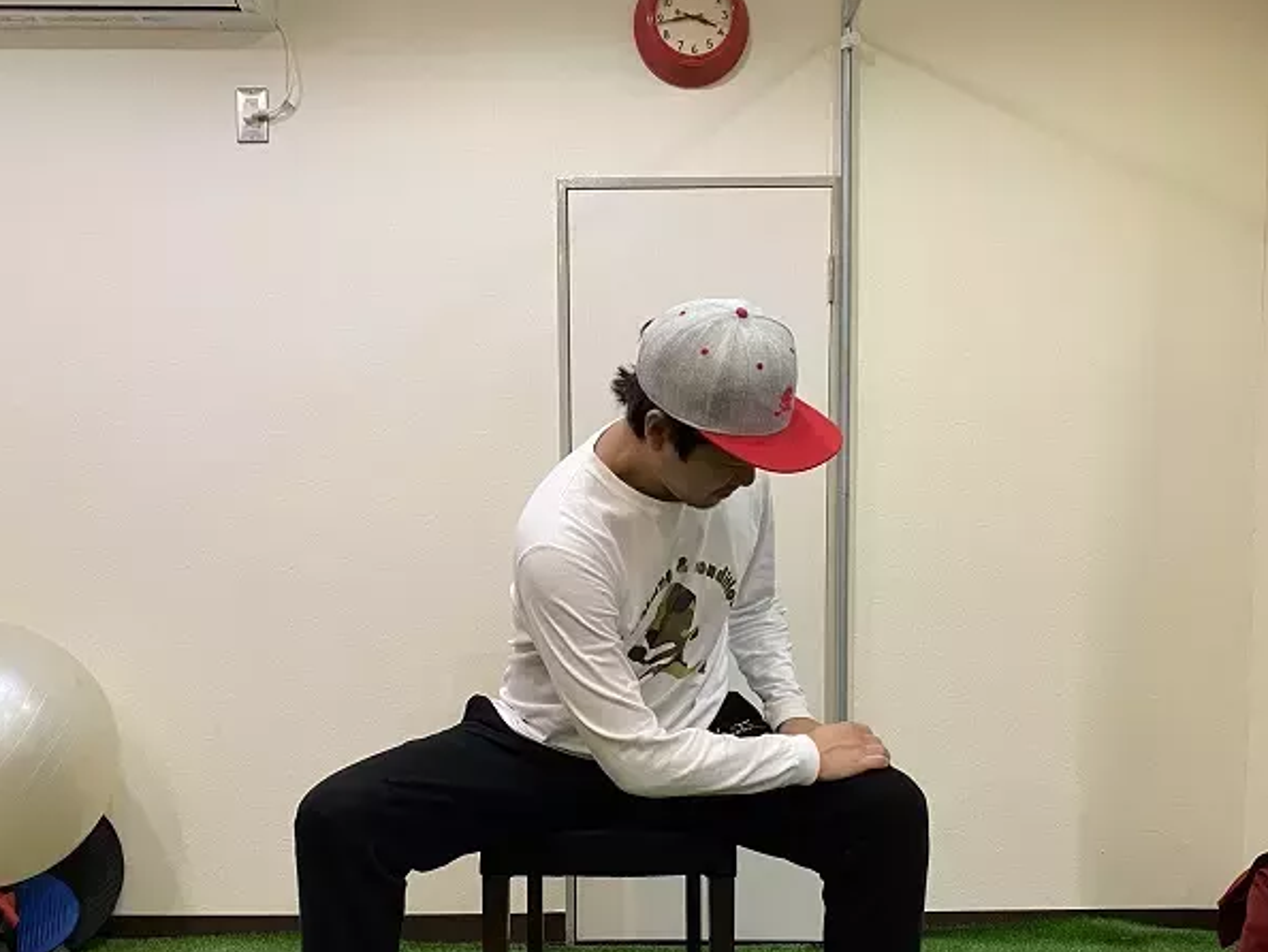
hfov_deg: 52.6
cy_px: 717
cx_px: 636
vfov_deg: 39.6
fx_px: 1283
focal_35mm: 35
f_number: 1.8
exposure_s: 1/50
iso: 200
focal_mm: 4.25
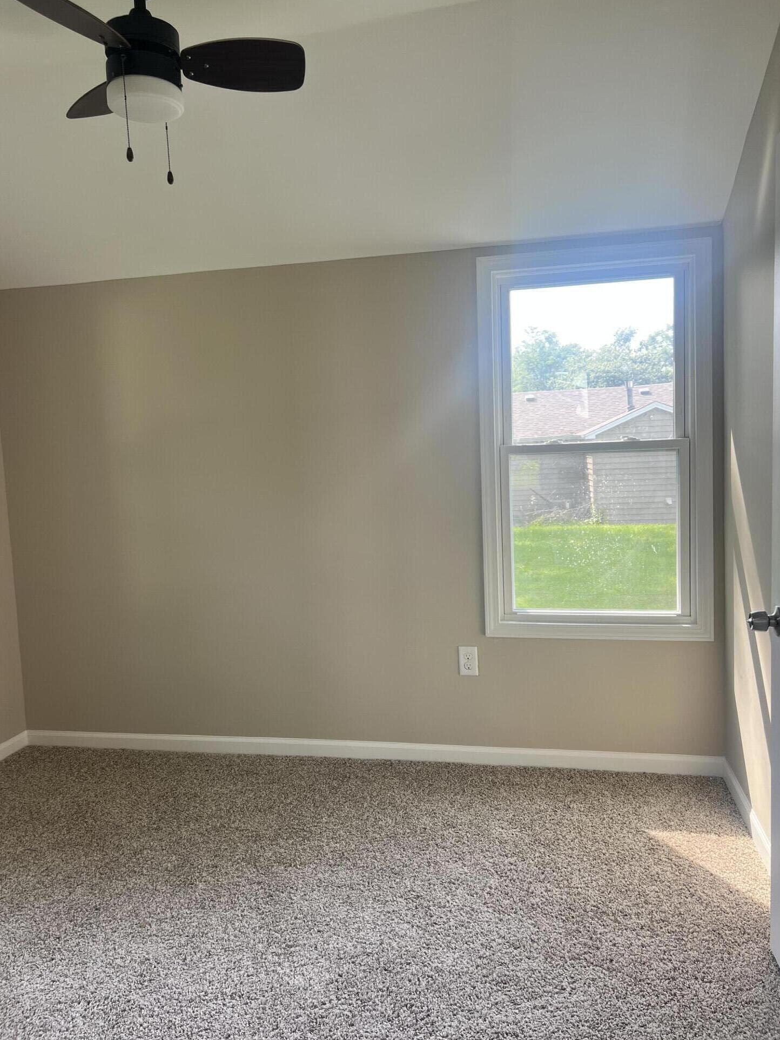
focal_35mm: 27
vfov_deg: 65.3
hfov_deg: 51.3
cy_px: 521
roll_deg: +3.1
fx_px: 811
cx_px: 379
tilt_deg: -5.3
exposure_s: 1/162
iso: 50
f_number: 1.5
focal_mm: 5.7
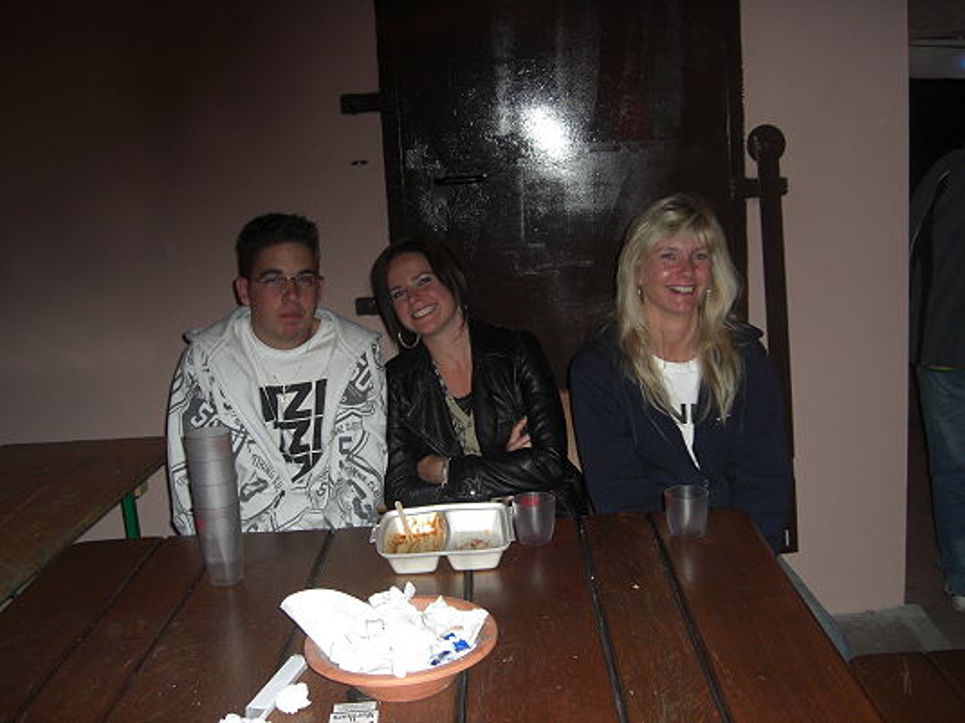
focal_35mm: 38
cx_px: 482
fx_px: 1059
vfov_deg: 37.7
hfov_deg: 49.0
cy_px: 362
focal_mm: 7.9
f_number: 2.8
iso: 200
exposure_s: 1/60
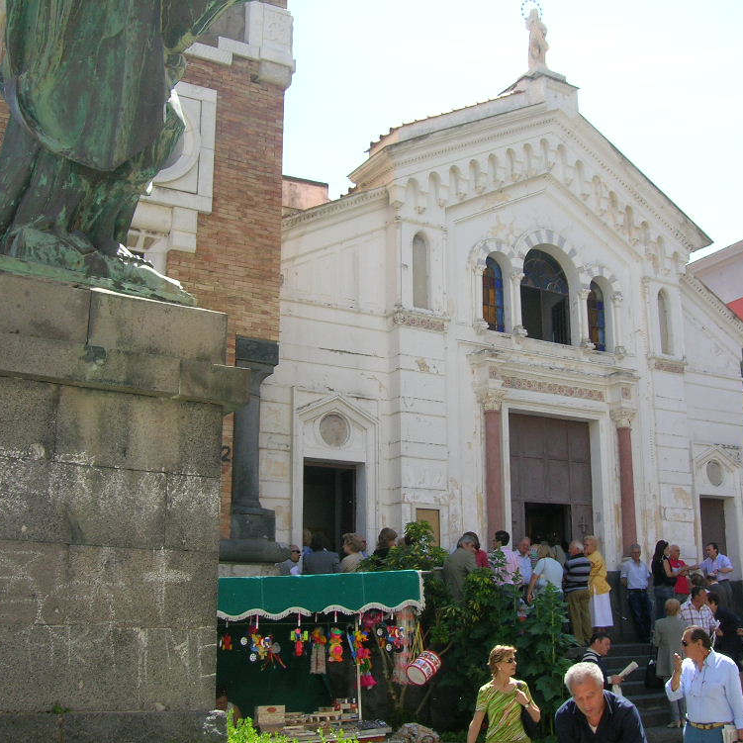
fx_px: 996
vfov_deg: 40.9
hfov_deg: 40.9
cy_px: 372
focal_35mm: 41
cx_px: 386
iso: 50
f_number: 4.9
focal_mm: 5.7
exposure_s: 1/152
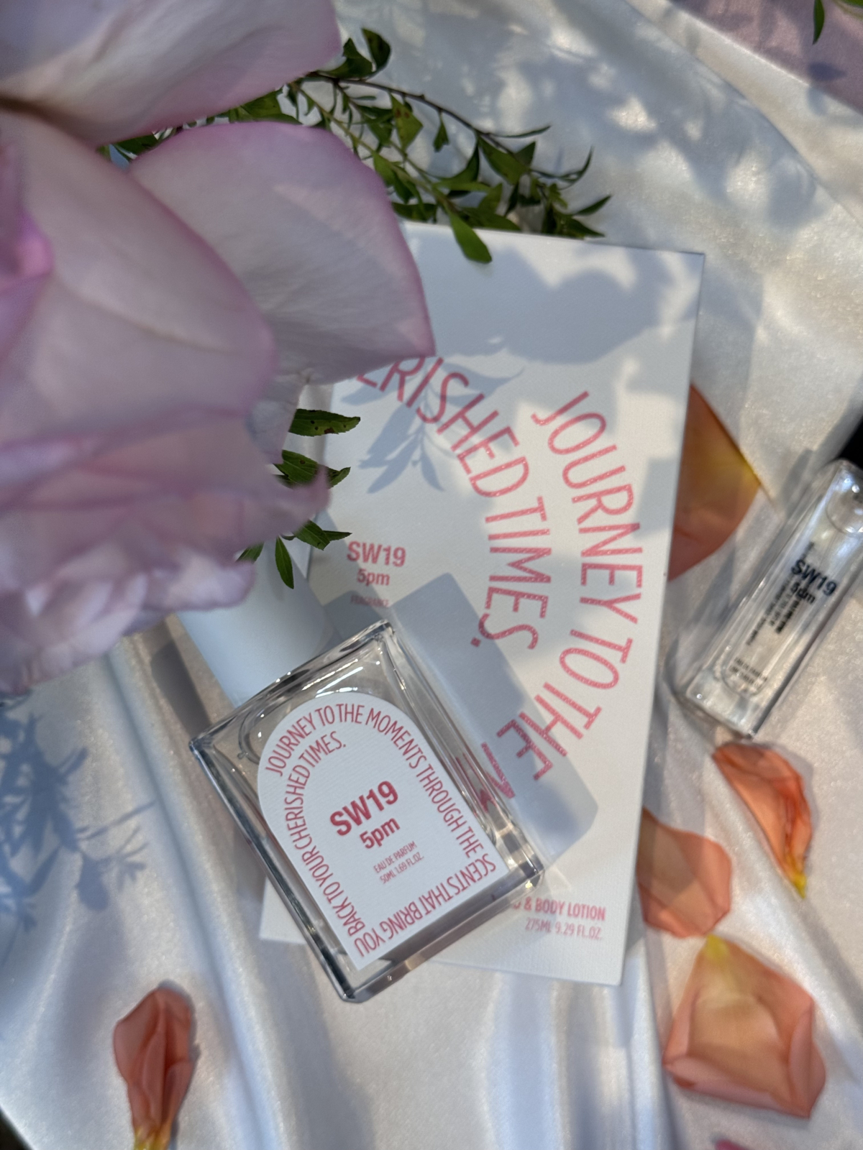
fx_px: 1596
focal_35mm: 48
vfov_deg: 39.7
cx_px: 432
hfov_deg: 30.3
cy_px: 575
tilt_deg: -82.4
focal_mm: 6.76
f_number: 1.78
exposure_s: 1/121
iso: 64
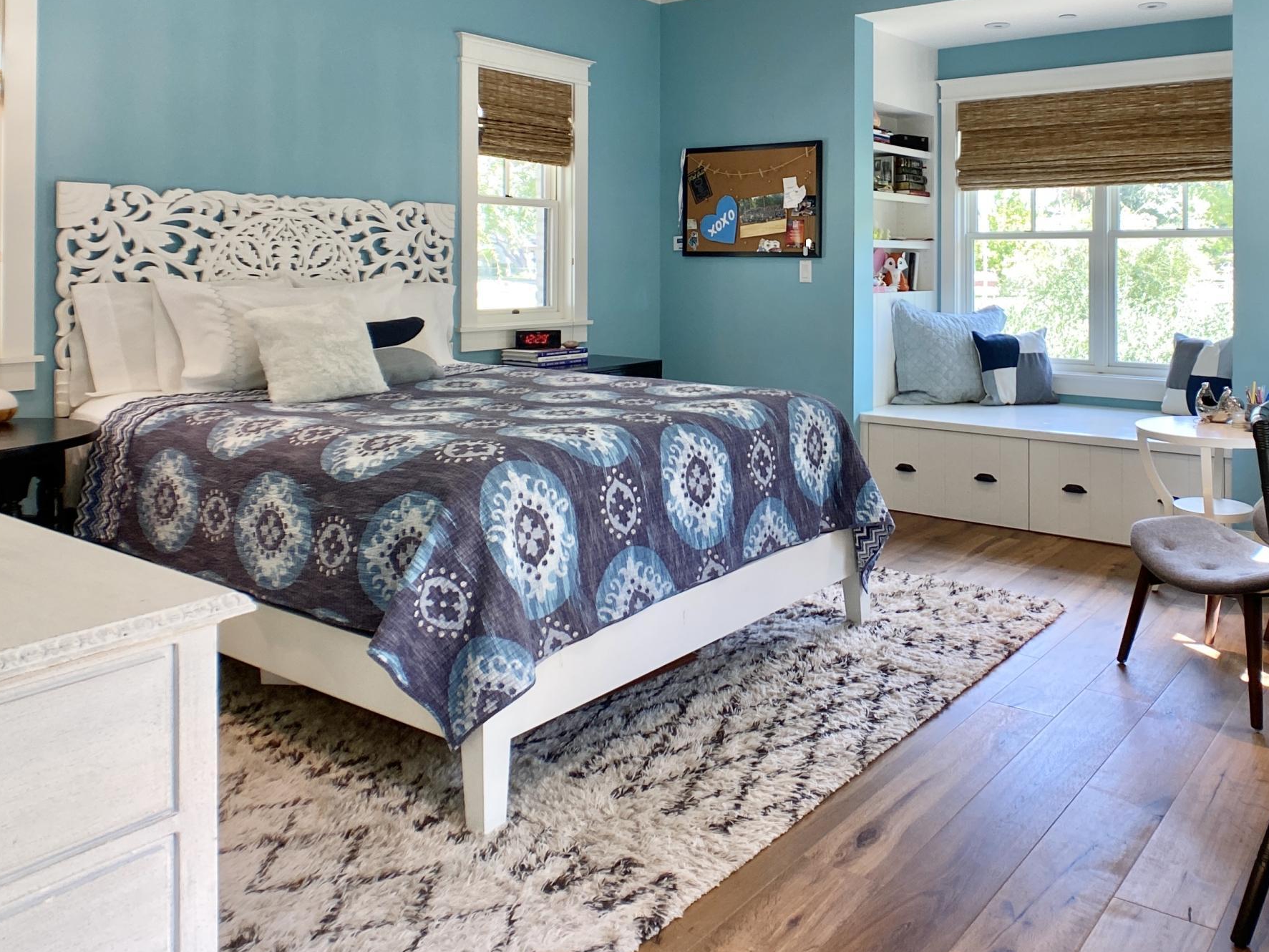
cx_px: 812
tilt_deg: -0.5
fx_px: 1613
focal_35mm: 44
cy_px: 263
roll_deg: +0.0
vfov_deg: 32.4
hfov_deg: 42.5
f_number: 1.8
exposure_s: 1/120
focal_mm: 4.25
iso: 100
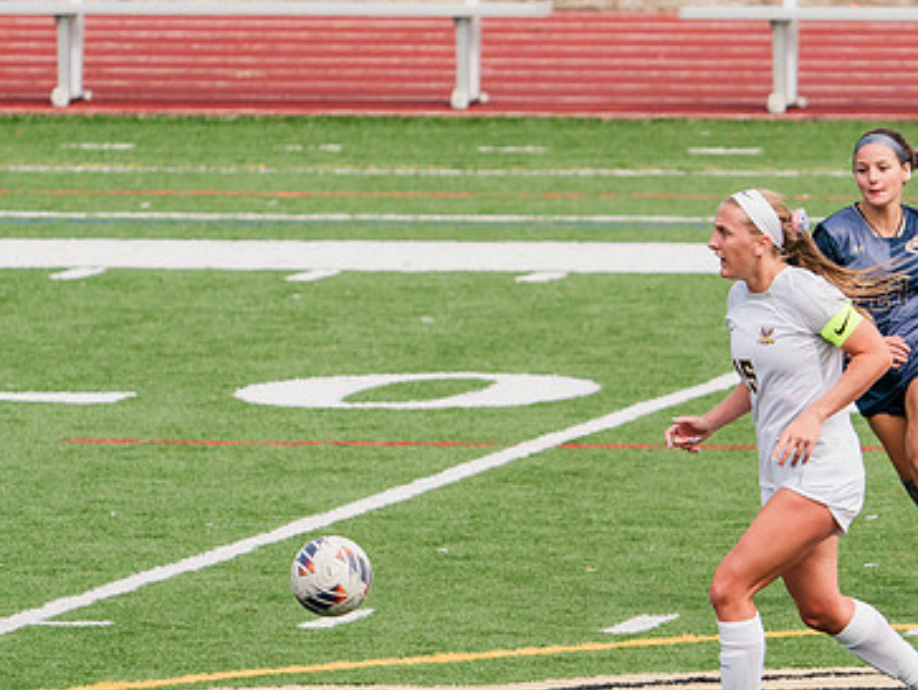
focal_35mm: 733
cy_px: 362
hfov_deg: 2.7
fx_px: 19458
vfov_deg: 2.0
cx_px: 779
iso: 500
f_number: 6.3
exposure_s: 1/1600
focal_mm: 306
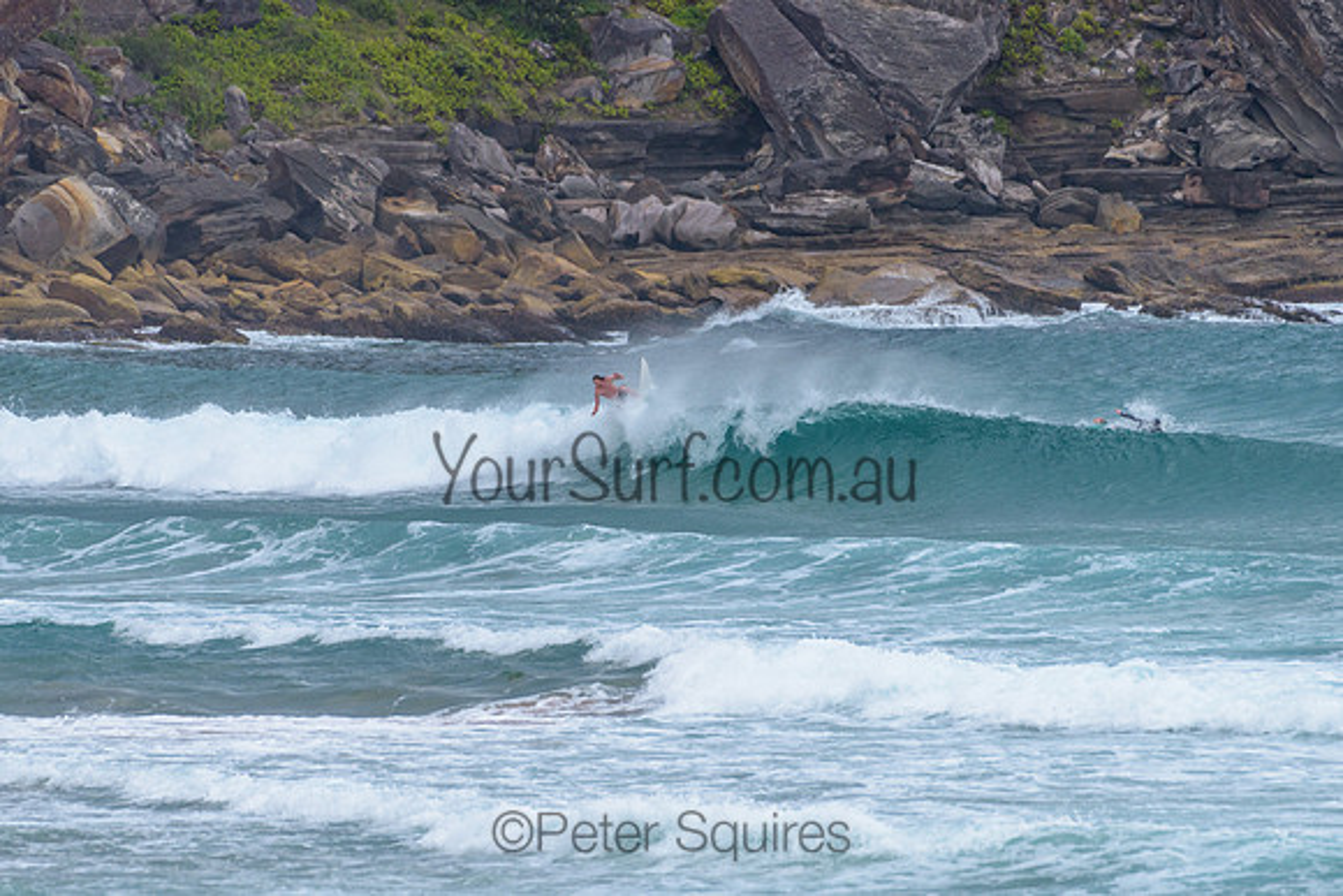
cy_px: 436
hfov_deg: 3.4
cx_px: 654
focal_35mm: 613
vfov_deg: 2.2
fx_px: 22879
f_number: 5.6
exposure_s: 1/2000
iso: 360
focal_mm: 500
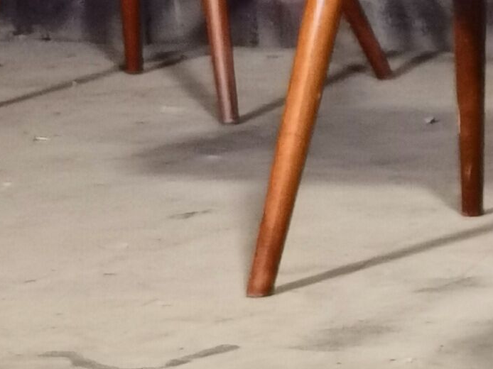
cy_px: 79
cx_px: 1336
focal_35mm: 183
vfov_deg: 8.1
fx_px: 2605
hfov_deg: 9.2
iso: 500
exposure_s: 1/33.3
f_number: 1.9
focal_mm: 6.71
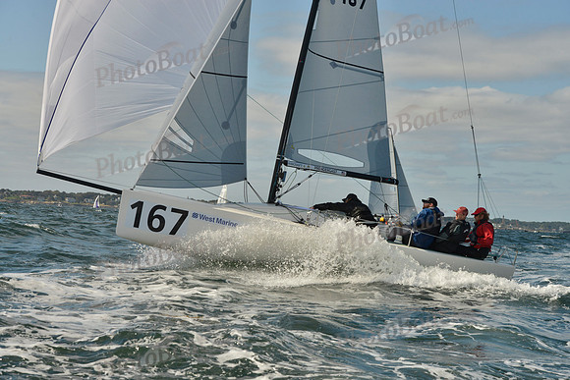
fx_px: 1109
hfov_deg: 28.8
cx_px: 285
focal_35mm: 70
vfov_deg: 19.5
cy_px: 190
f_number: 10
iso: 400
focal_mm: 70
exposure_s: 1/1600
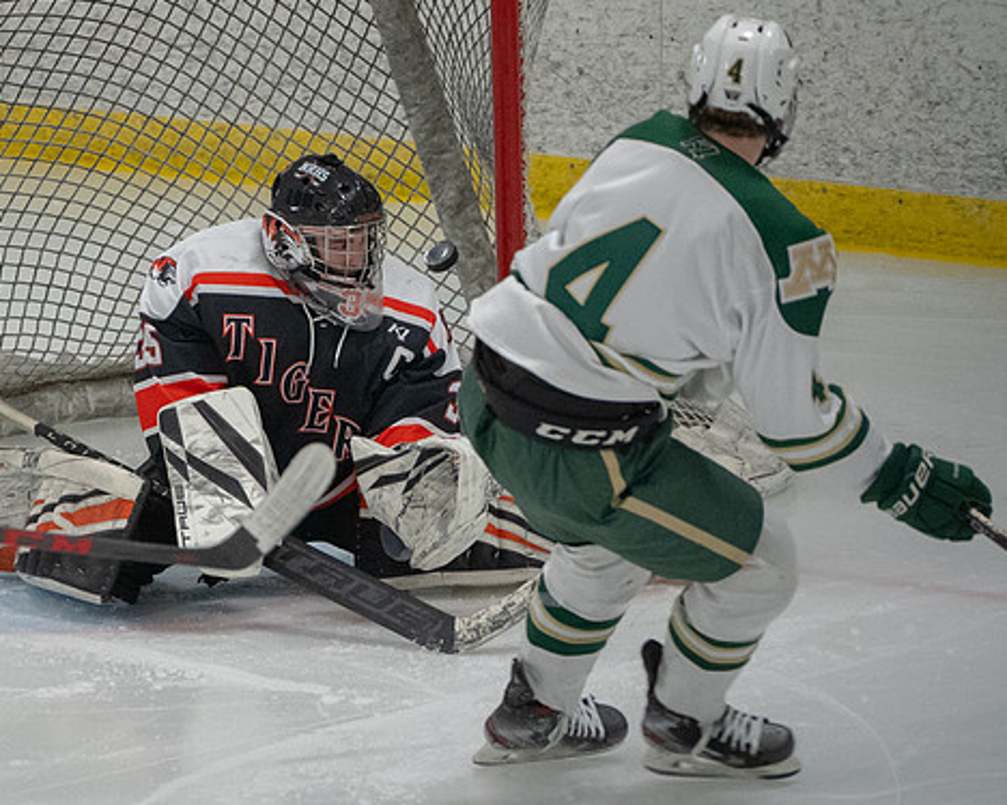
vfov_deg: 3.6
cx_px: -141
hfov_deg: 4.5
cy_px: 338
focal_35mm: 433
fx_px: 12899
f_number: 4.5
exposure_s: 1/1000
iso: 8000
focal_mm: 200
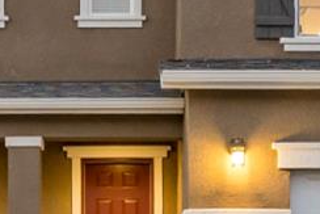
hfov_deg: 23.6
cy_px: 307
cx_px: 203
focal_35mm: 86
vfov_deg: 14.9
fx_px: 765
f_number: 2.8
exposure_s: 1/160
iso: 2000
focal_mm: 14
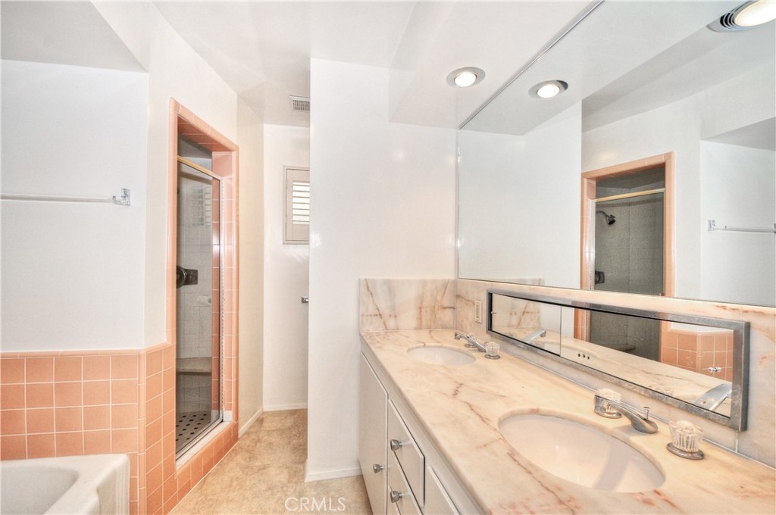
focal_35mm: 15
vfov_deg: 77.2
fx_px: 323
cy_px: 258
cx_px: 388
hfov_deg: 100.5
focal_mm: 10
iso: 200
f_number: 8
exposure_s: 1/60
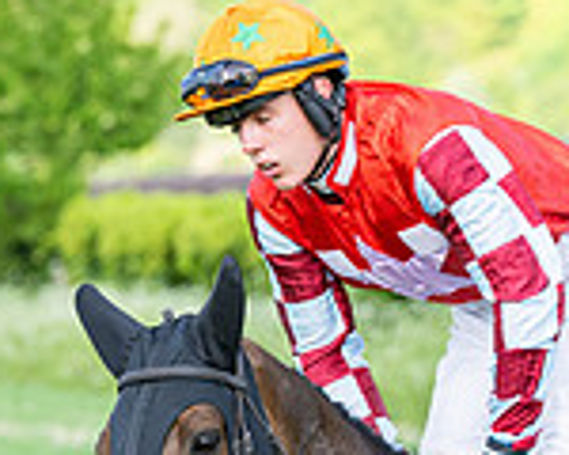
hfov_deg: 3.1
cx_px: 400
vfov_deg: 2.5
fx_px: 10576
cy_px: 595
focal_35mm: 628
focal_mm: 125
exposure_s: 1/1250
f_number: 4
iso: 400
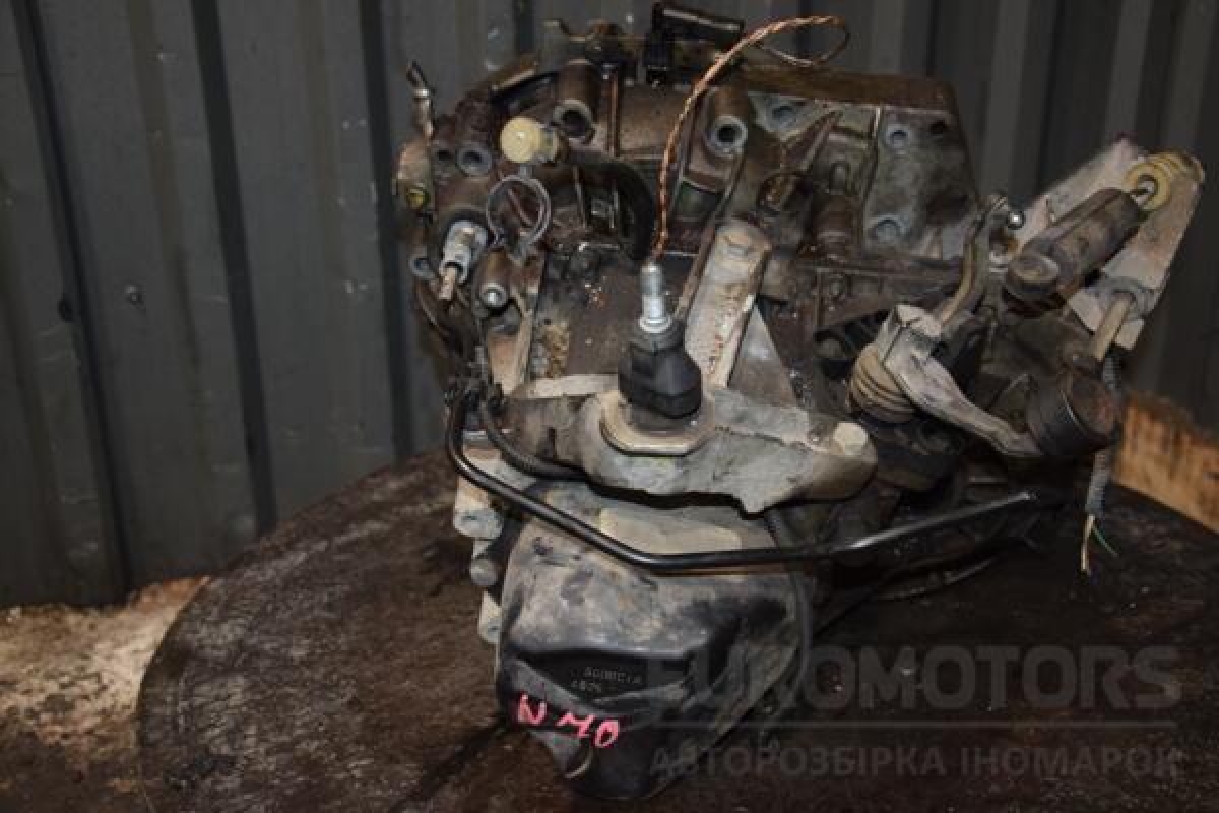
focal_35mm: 45
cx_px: 610
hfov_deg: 43.6
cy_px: 406
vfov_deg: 29.9
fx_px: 1524
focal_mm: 30
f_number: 5
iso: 800
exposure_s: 1/60
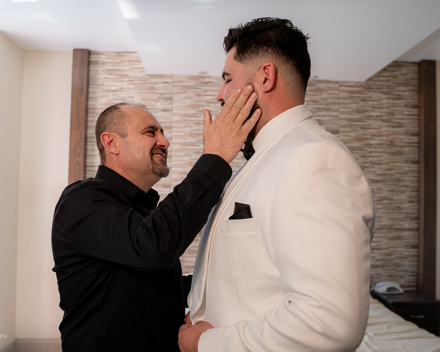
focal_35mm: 33
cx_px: 215
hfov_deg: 54.2
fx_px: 430
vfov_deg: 44.5
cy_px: 184
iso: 1000
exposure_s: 1/160
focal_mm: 28
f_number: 4
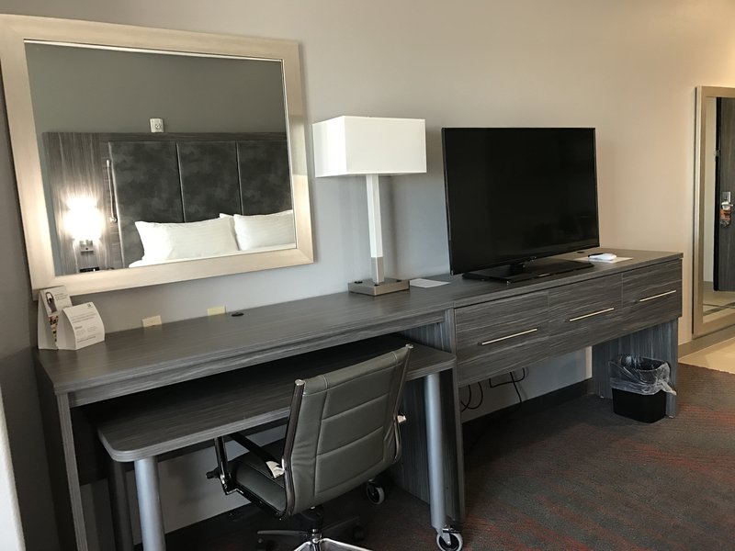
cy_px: 276
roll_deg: +4.0
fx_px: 595
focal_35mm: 28
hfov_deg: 63.4
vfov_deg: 49.7
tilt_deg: -7.8
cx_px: 368
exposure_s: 1/15
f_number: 1.8
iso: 50
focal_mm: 3.99
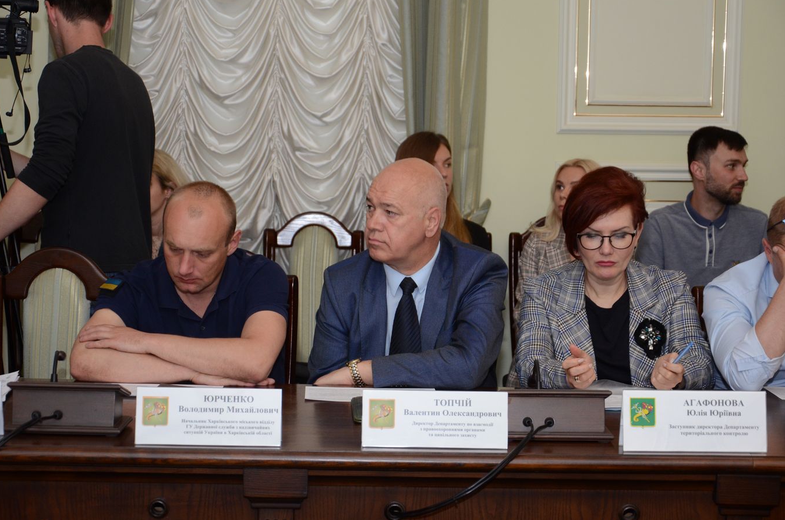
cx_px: 401
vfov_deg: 16.8
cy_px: 266
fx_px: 1763
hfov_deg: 25.1
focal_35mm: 81
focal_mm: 52
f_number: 5
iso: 800
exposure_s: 1/200
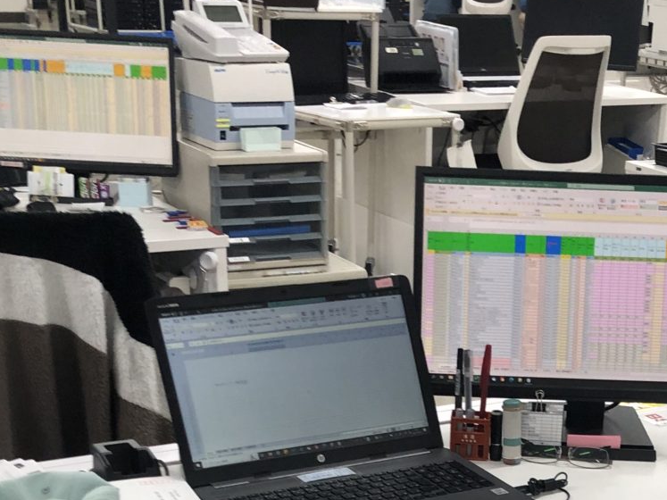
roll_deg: -2.2
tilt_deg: -28.9
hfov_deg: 26.8
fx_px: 1387
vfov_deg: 18.5
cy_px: 716
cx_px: 471
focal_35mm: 72
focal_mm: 3.99
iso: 32
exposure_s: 1/30
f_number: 1.8
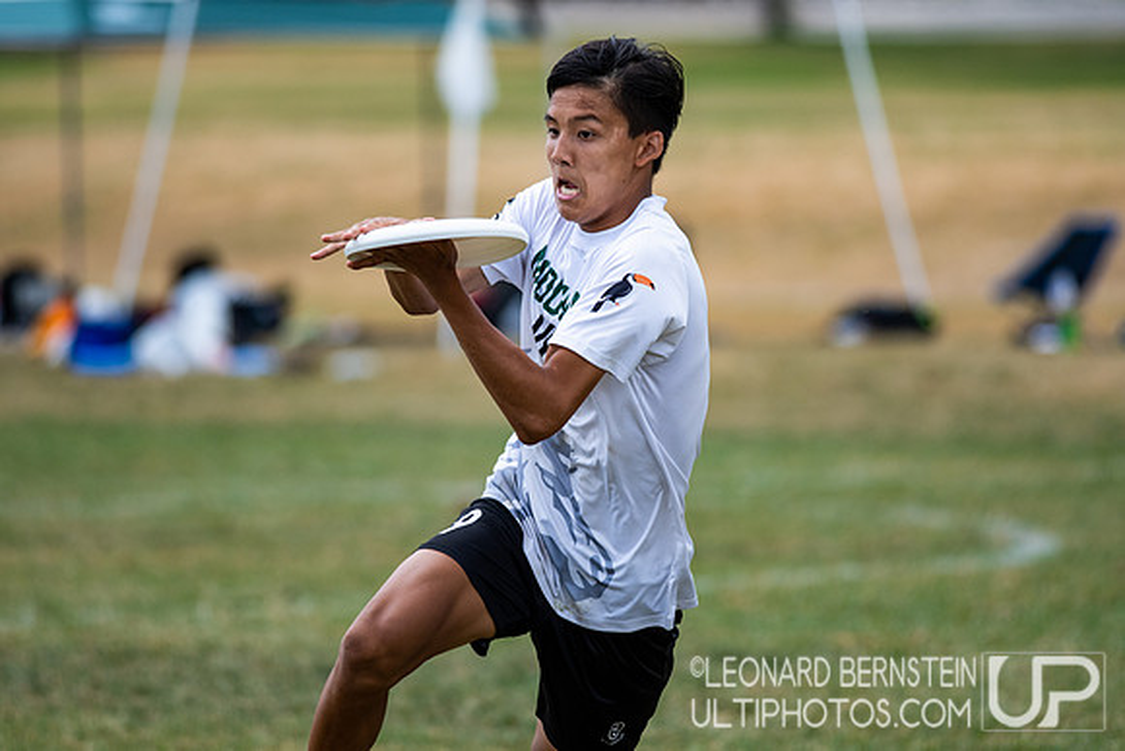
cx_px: 562
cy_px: 376
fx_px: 14065
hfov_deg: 4.6
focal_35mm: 450
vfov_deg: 3.1
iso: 400
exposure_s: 1/2500
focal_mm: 300
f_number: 4
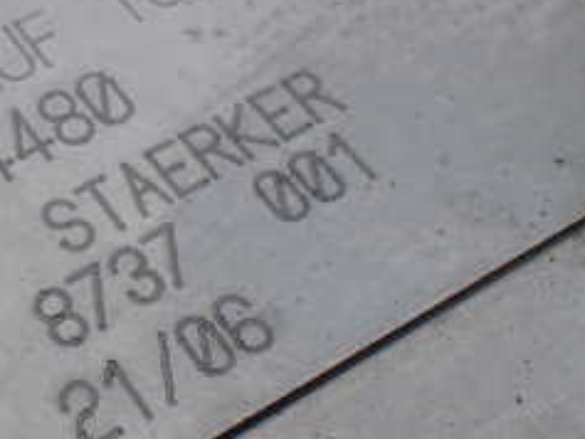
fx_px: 1285
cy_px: 146
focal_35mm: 76
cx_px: -10
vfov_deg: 19.3
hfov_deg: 24.4
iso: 100
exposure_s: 1/160
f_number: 9
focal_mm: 5.4
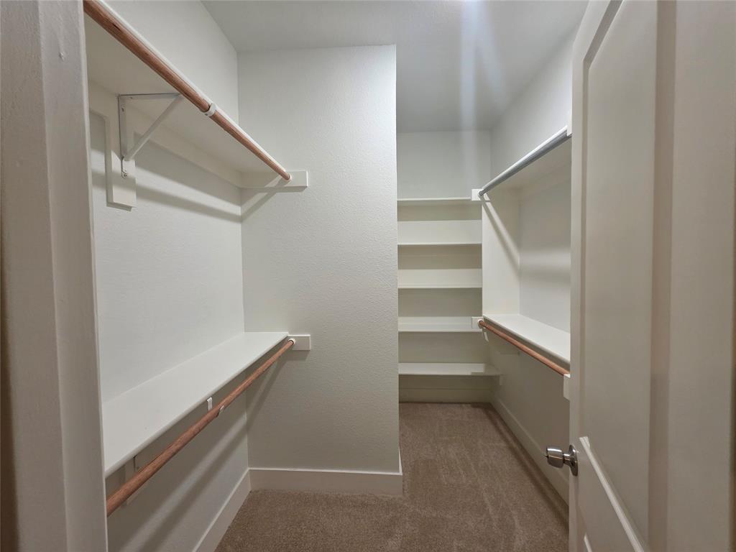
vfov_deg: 89.9
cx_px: 368
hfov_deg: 106.2
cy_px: 276
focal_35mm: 13
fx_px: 276
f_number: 1.9
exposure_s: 1/60
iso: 160
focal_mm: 2.2
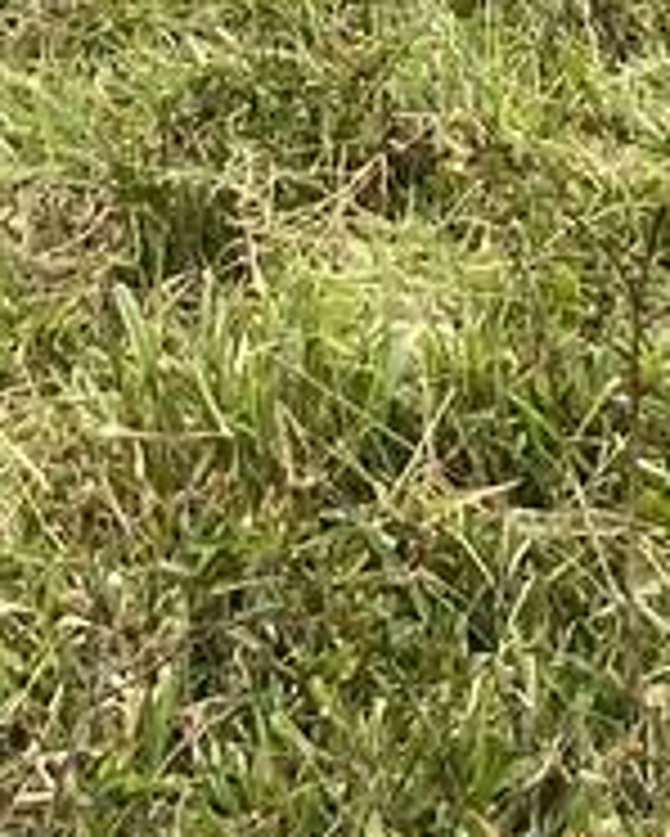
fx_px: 4854
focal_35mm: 196
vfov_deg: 8.9
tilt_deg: -8.2
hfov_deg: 7.8
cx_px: 859
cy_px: -1134
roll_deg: +0.5
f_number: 1.8
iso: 32
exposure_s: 1/293
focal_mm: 4.25
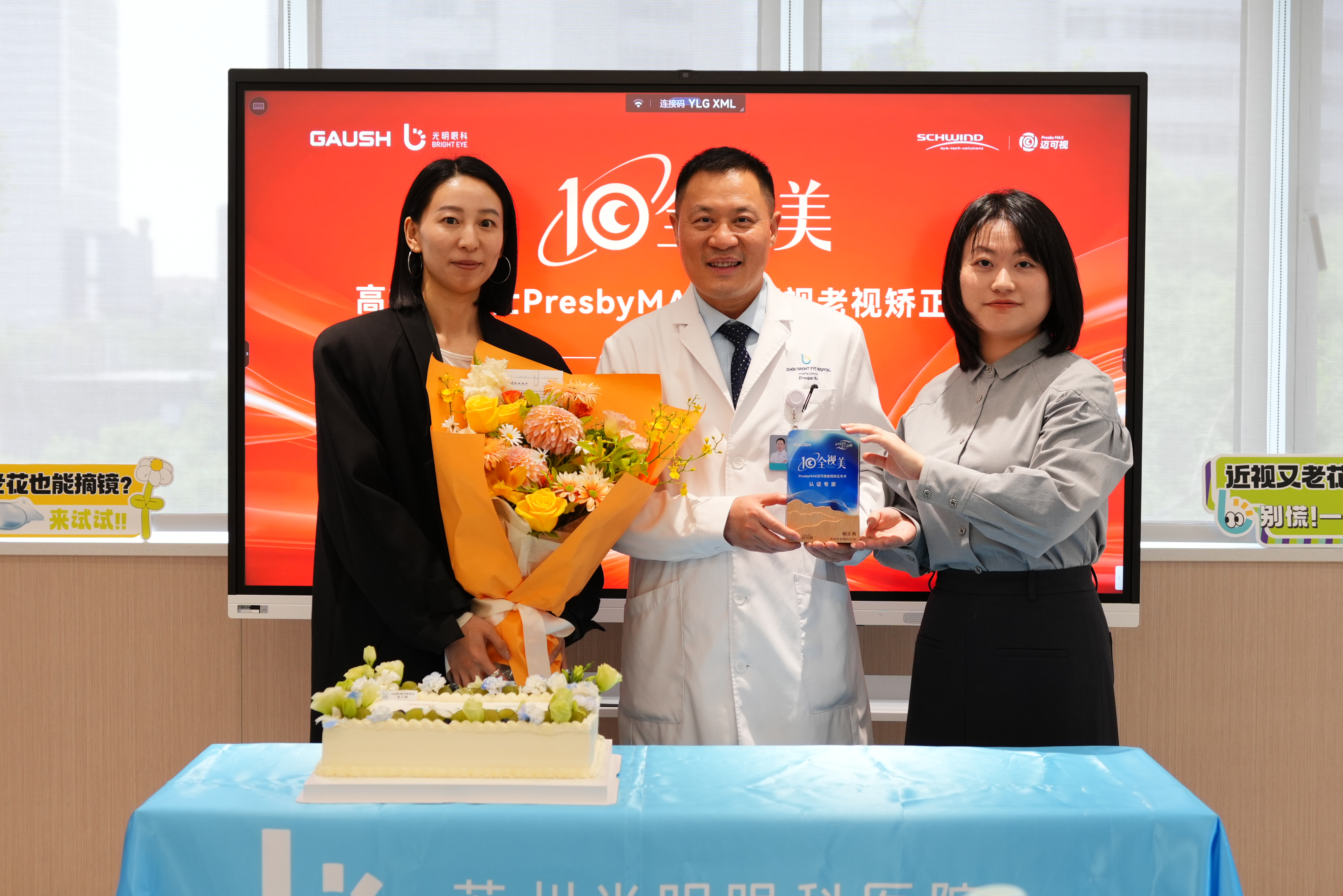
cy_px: 448
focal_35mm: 69
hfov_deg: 29.2
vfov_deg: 19.7
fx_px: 2574
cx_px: 672
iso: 640
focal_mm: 46.5
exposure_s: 1/100
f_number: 3.5
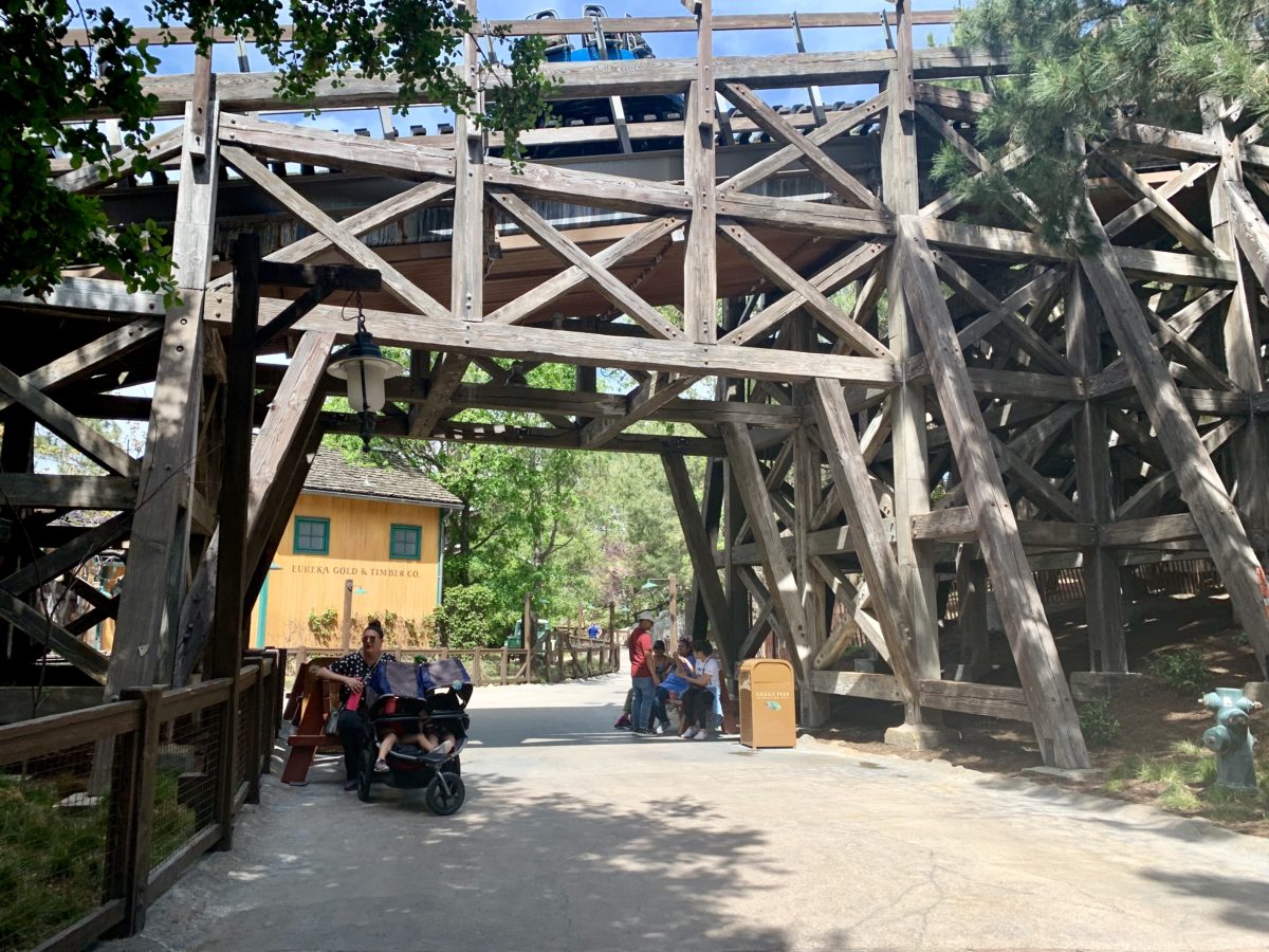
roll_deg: -0.4
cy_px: 476
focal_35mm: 26
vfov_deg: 53.1
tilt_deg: +8.2
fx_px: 953
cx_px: 634
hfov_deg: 67.3
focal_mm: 4.25
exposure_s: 1/555
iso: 25
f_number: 1.8
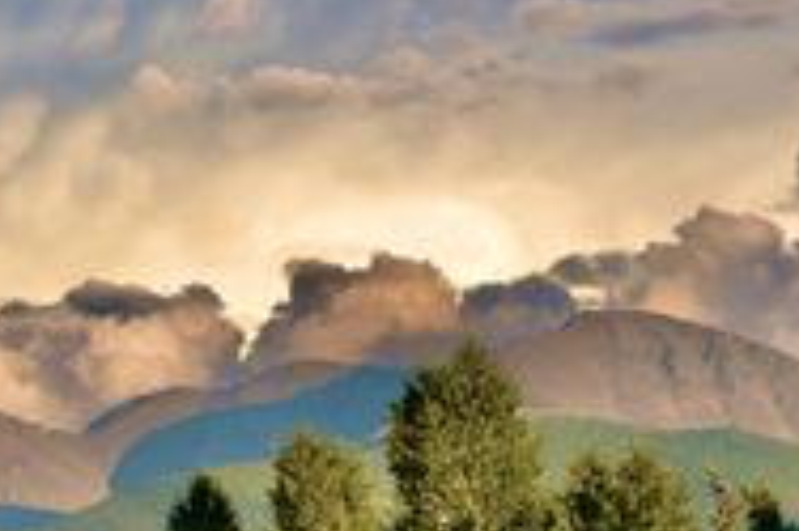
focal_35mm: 204
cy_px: 376
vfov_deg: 6.7
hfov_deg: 9.9
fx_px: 4524
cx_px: -251
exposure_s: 1/160
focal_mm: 50
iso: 100
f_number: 6.3
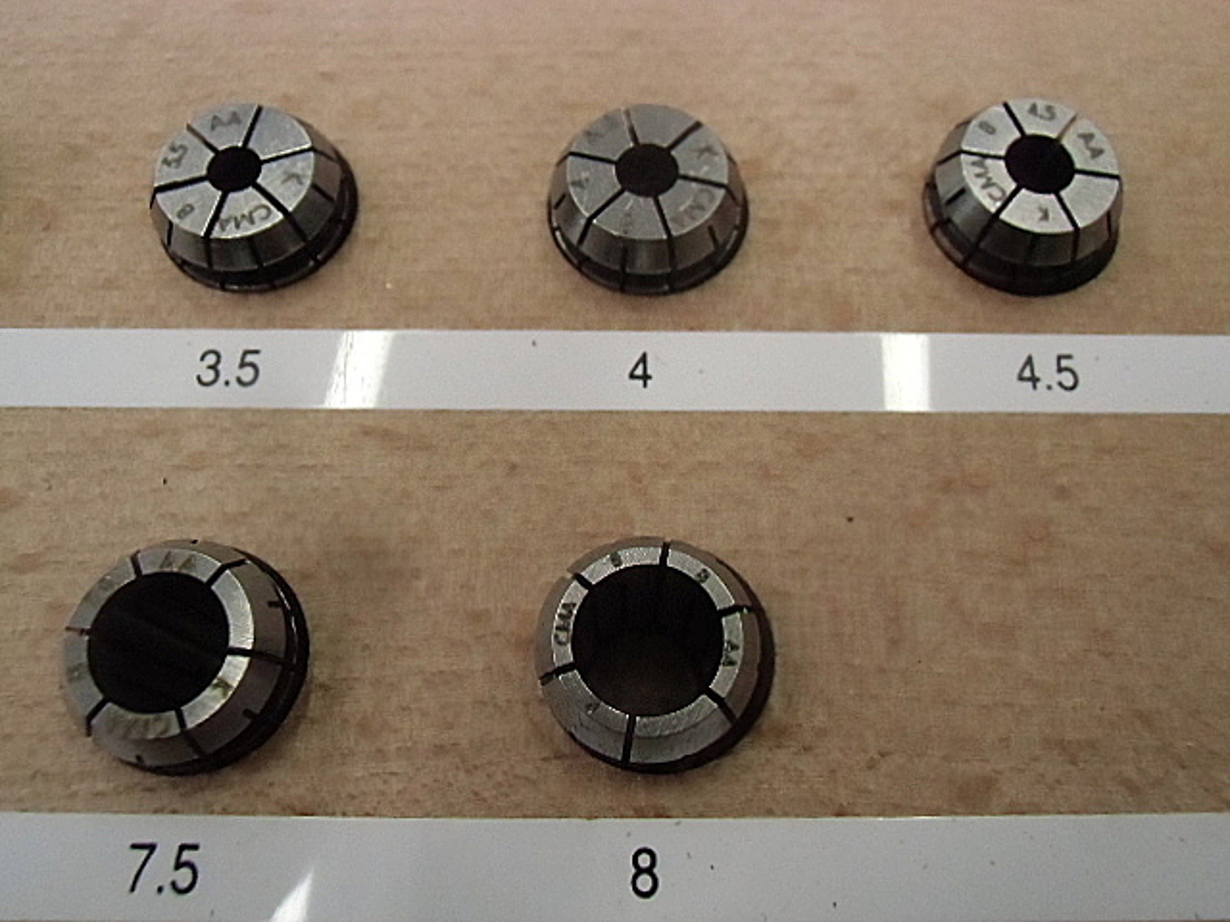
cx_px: 615
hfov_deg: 60.0
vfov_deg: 46.8
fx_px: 1066
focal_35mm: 30
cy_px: 461
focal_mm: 5.36
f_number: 3.5
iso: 800
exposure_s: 1/100
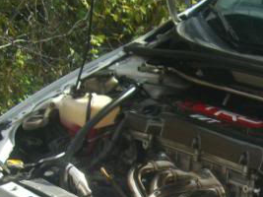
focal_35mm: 114
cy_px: 260
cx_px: 296
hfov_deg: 16.7
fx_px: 866
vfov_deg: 12.6
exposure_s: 1/160
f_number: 2.8
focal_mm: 7.9
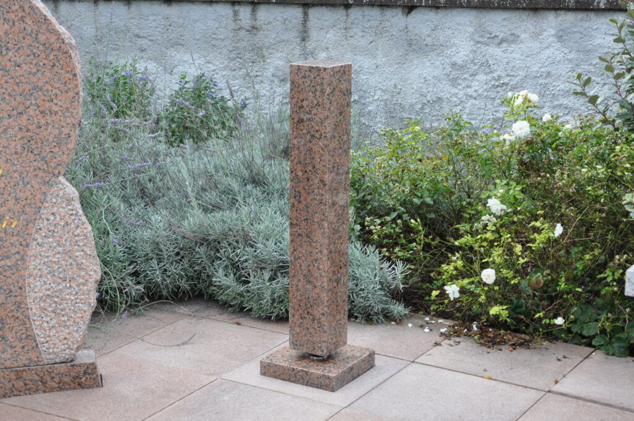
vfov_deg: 20.1
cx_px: 317
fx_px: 1187
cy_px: 210
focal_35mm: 68
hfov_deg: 29.9
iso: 200
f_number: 9
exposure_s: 1/80
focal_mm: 45
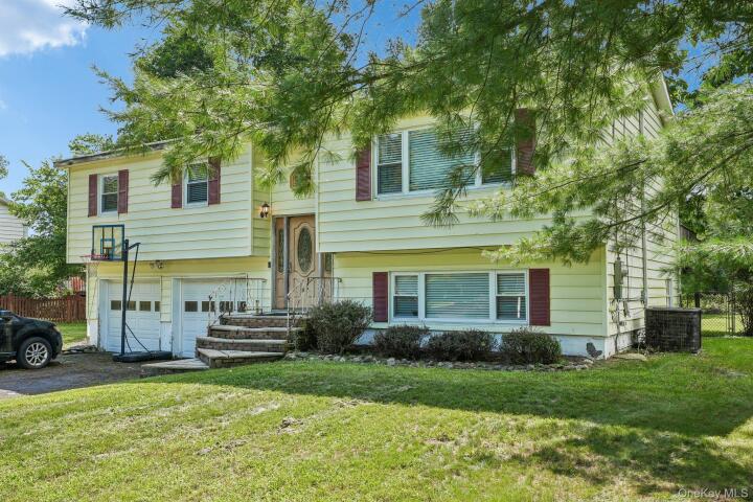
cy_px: 251
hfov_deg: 59.5
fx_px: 659
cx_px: 376
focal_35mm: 32
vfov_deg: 41.7
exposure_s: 1/80
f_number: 8
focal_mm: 31.5
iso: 100
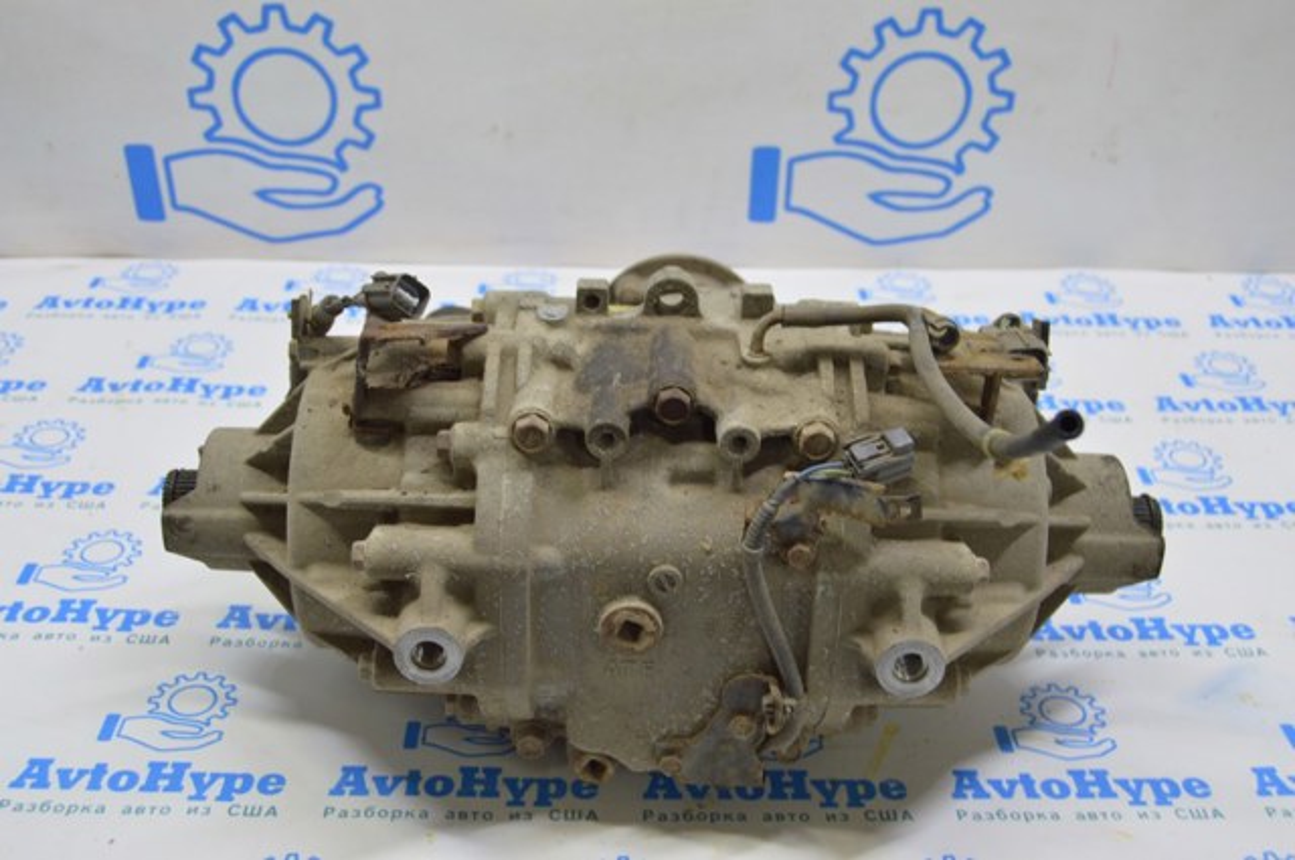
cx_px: 648
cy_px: 430
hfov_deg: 49.6
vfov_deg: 34.1
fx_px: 1401
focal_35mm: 39
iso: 400
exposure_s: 1/20
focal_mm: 26
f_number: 5.6
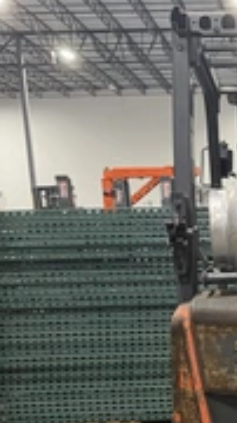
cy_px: 364
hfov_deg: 19.2
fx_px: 649
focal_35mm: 58
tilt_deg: -11.9
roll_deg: +0.0
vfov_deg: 34.4
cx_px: 305
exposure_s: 1/60
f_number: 1.78
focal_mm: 6.76
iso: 400
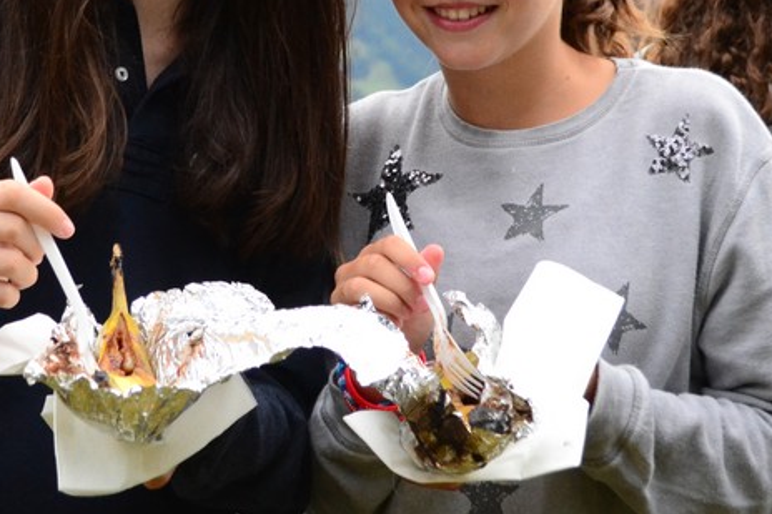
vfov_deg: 12.8
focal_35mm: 106
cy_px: 47
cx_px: 240
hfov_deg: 19.2
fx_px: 2272
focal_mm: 32
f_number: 4.8
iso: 1600
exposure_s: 1/80
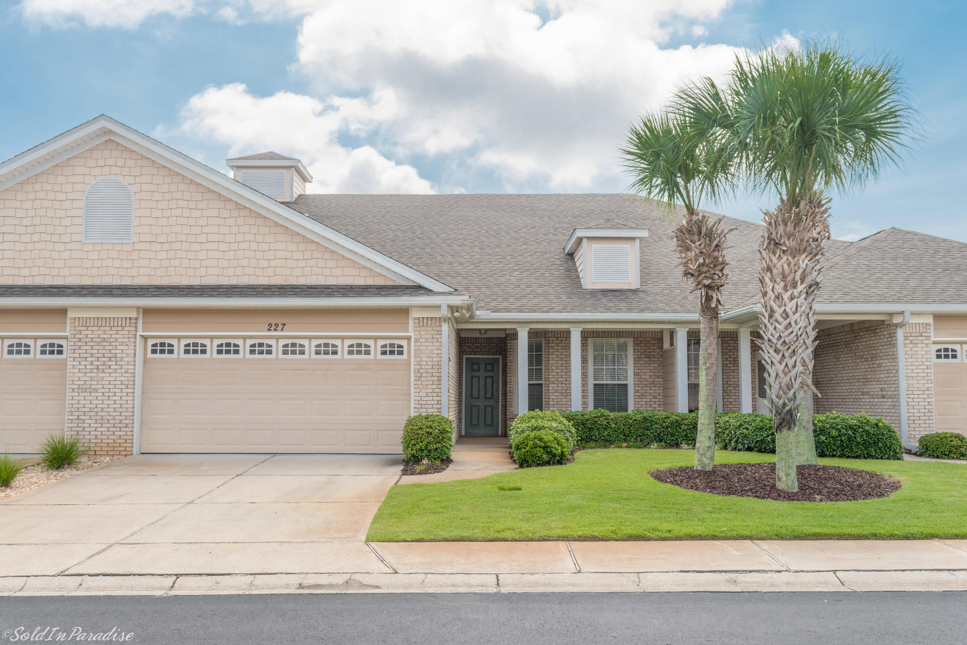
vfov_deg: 38.4
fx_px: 927
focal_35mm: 34
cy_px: 322
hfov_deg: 55.1
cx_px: 484
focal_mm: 23
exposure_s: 1/400
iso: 250
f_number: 10
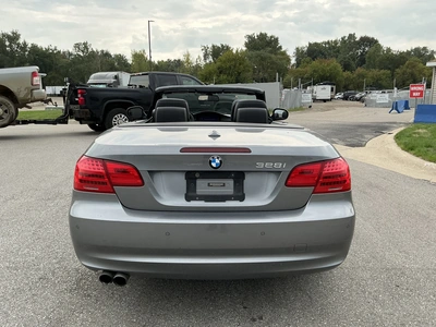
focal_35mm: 28
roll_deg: +0.1
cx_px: 218
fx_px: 353
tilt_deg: -8.8
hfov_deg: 63.4
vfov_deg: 49.7
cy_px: 164
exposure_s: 1/545
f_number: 1.8
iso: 25
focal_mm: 3
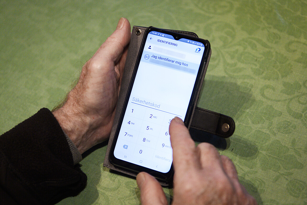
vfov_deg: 19.5
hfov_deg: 28.8
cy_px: 102
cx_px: 154
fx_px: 597
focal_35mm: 70
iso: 3200
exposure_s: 1/640
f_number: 3.5
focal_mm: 70
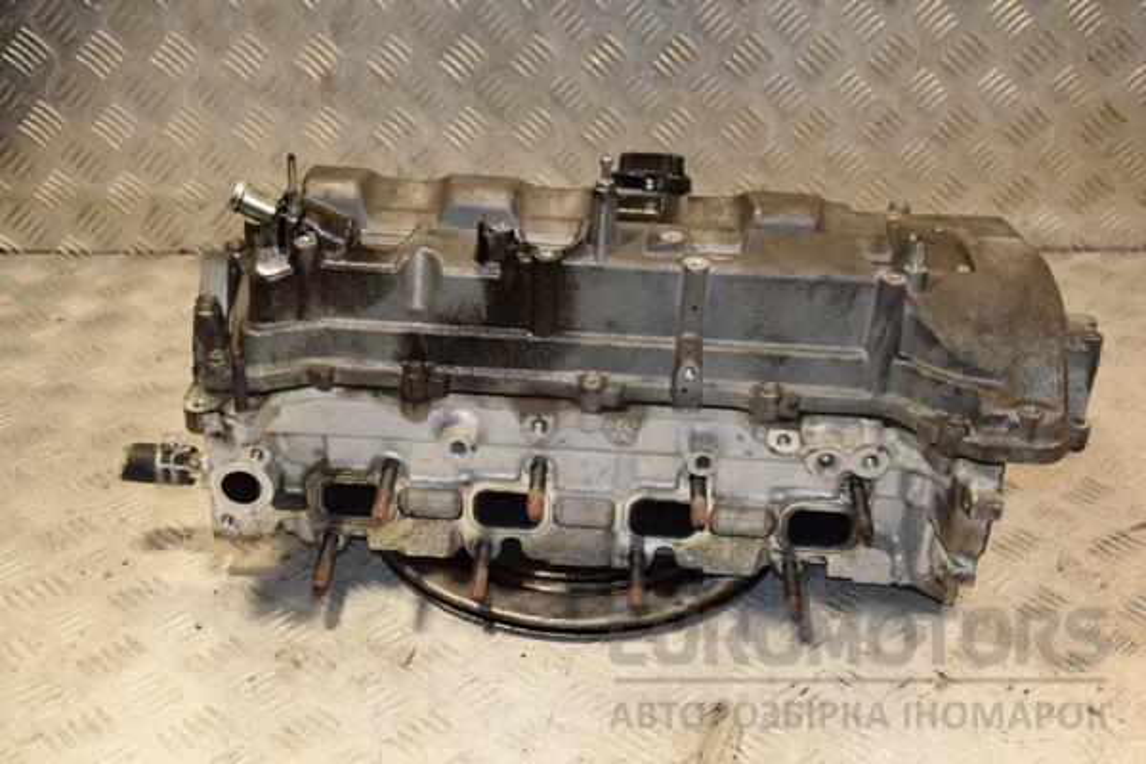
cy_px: 382
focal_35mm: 48
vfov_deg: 28.1
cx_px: 573
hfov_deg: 41.1
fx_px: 1528
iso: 800
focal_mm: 32
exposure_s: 1/160
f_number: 5
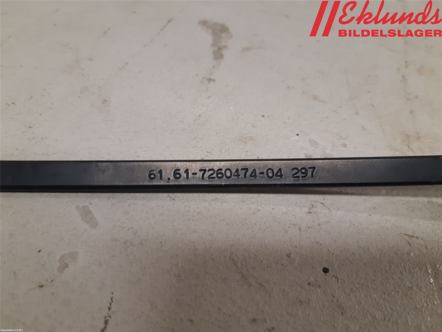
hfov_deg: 67.3
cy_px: 166
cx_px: 221
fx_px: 332
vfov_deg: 53.1
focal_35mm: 26
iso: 160
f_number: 1.7
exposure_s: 1/50
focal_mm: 3.93
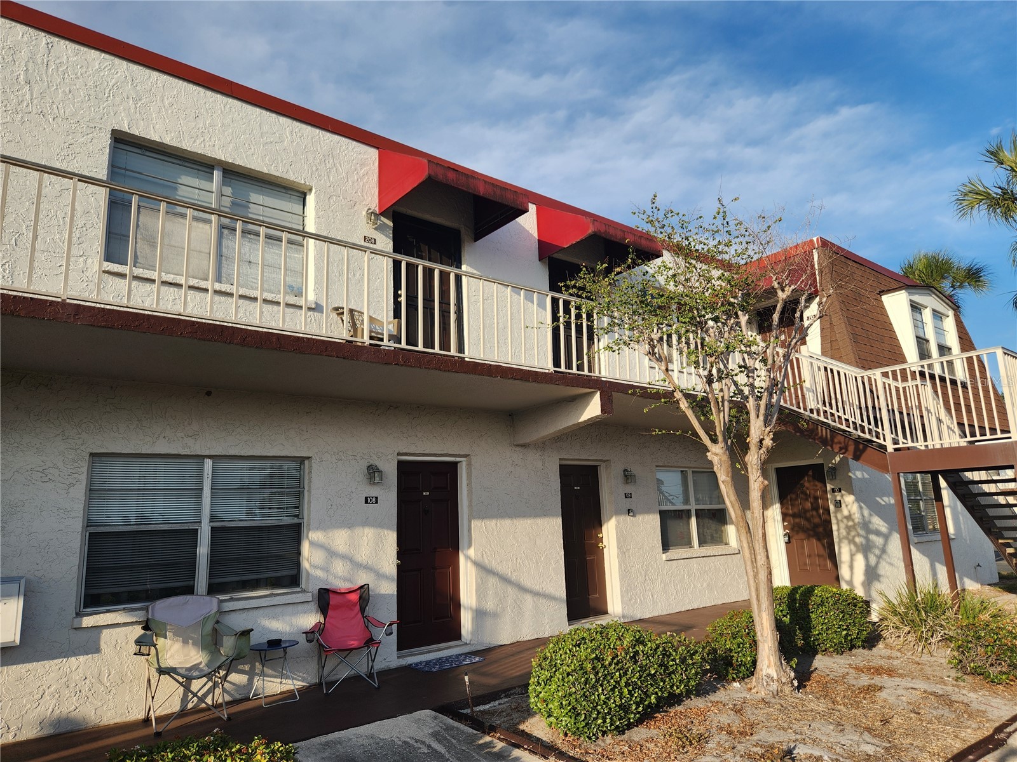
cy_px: 381
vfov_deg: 58.9
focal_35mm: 23
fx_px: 676
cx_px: 508
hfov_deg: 73.9
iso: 20
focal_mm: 5.4
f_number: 1.8
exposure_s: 1/1129
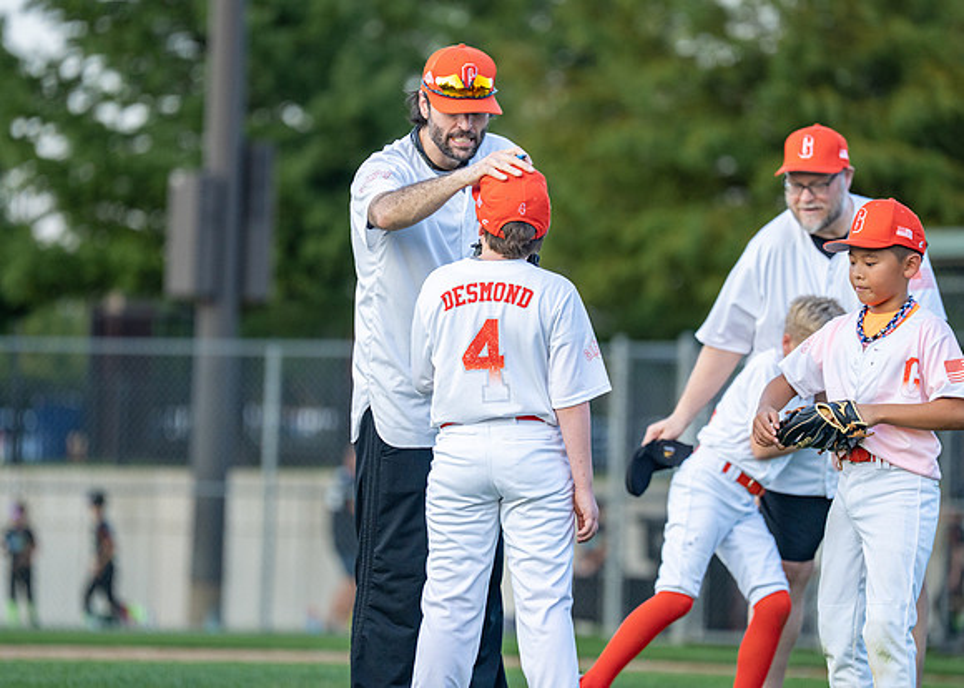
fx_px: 6571
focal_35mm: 240
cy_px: 344
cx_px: 499
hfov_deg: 8.4
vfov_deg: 6.0
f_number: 2.8
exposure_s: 1/2000
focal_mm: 188
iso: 800
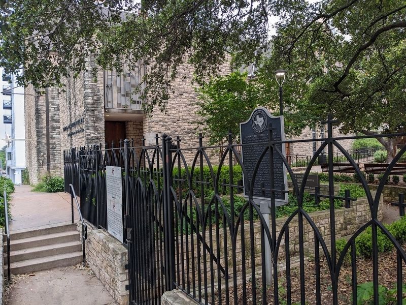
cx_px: 203
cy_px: 152
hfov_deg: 65.3
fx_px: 317
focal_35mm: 27
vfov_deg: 51.4
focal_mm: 4.38
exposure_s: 1/120
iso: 39
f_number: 1.73
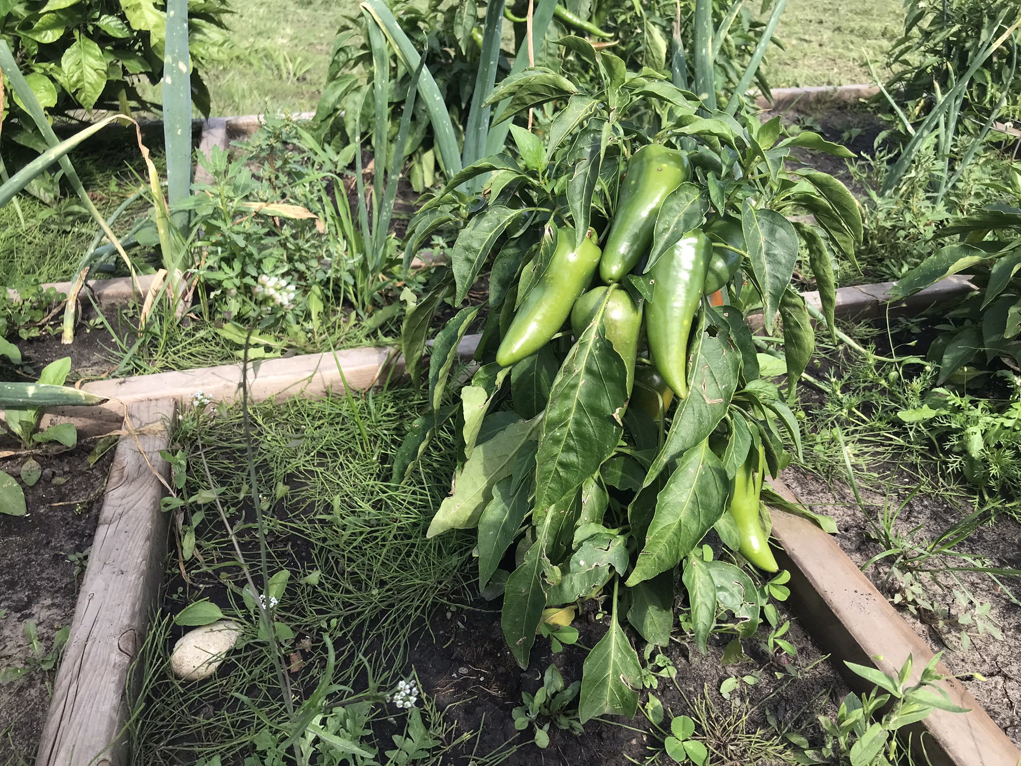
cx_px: 510
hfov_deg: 63.4
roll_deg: -1.7
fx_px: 826
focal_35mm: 28
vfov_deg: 49.7
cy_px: 383
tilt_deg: -35.4
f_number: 1.8
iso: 20
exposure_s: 1/610
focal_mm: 3.99
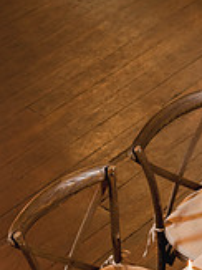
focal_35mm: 133
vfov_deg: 14.2
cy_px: 366
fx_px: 1036
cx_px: 220
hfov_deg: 11.0
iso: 400
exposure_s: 1/80
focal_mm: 50
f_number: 3.2
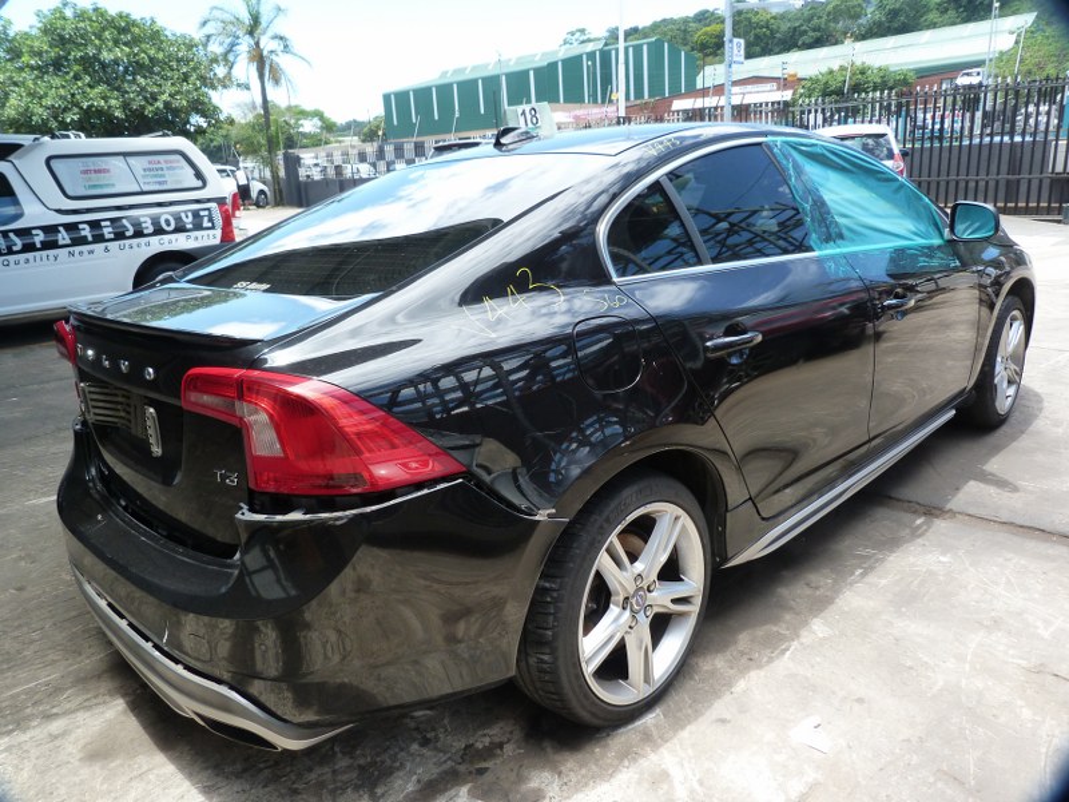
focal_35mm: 25
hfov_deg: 69.4
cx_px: 534
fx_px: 772
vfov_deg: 54.9
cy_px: 401
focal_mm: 4.5
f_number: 4
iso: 125
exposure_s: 1/125
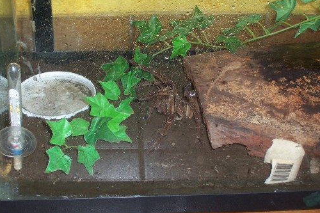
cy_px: 94
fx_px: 666
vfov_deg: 18.2
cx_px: 160
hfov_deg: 27.0
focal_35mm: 75
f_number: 4
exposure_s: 1/90
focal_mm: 10.8
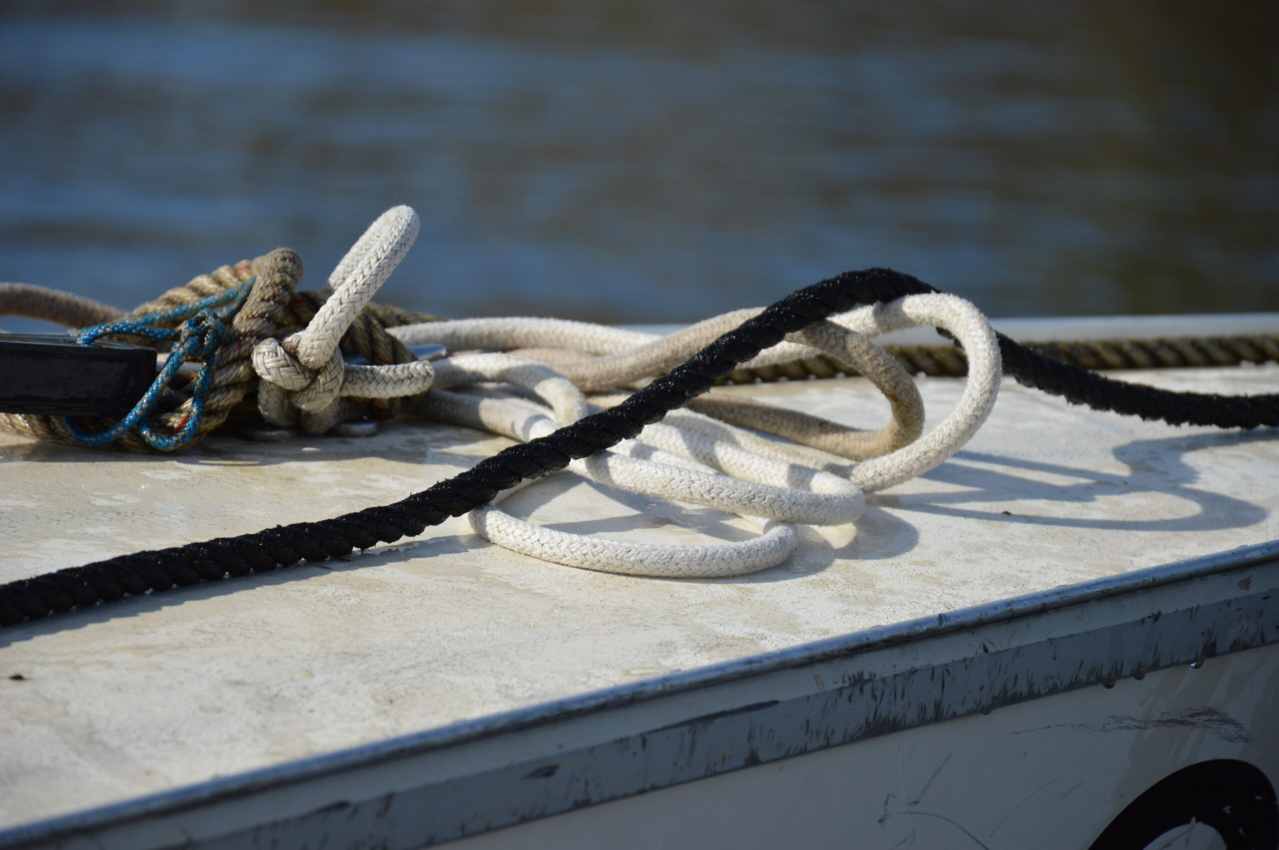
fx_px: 7454
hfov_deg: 9.8
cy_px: 425
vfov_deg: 6.5
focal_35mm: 210
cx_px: 640
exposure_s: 1/500
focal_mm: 140
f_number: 5.6
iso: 100
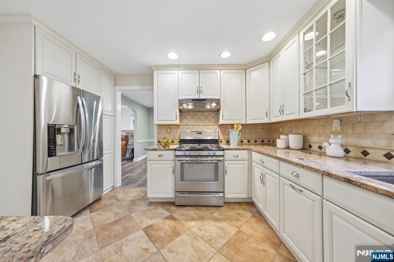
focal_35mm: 12
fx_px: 131
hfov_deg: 112.6
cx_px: 197
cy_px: 131
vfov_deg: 90.0
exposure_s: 1/8
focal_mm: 8
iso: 250
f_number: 5.6
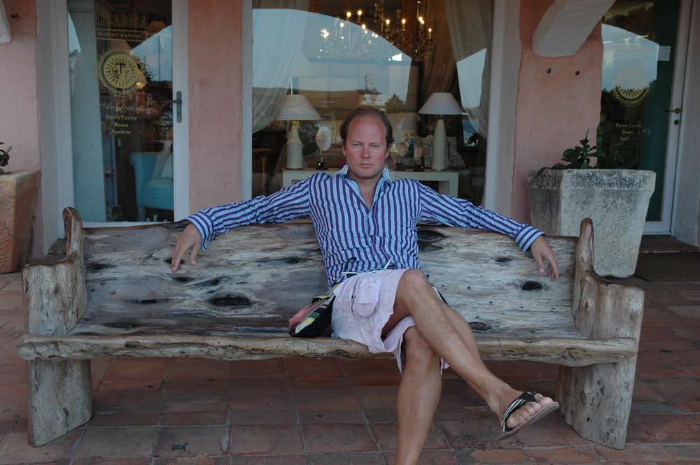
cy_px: 232
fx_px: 845
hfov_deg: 45.0
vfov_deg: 30.8
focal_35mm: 44
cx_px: 350
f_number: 6.3
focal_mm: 29
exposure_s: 1/160
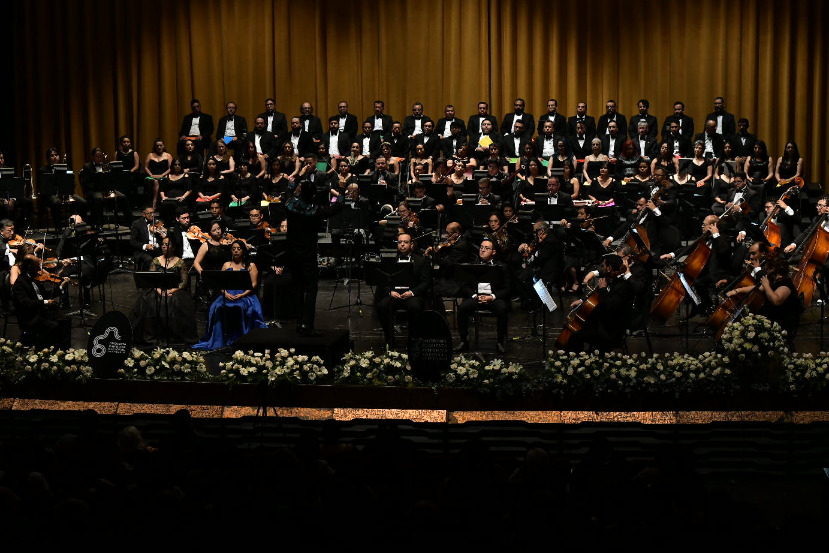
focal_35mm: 82
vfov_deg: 16.7
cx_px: 457
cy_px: 283
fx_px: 1888
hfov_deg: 24.8
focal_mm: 70
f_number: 5
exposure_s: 1/250
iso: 3200
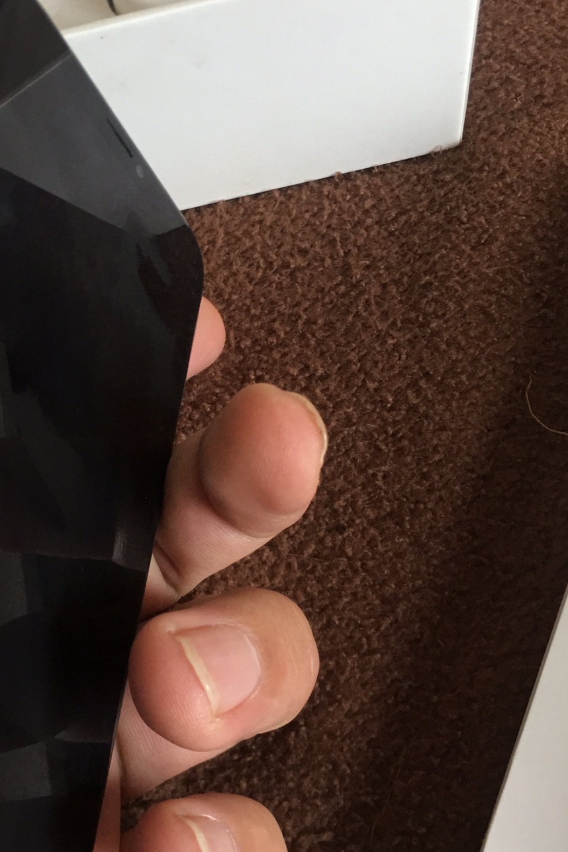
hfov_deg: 29.6
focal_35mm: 45
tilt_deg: -57.1
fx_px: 1065
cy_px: 455
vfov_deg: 43.6
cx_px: 173
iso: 50
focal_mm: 4.15
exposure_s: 1/17
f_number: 2.2
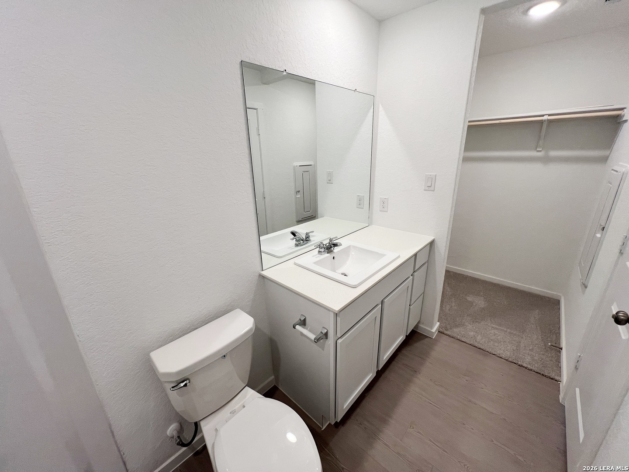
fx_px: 236
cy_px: 236
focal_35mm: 13
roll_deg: +0.8
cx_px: 314
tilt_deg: -19.0
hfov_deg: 106.2
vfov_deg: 89.9
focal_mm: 1.57
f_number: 1.8
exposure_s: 1/120
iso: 100
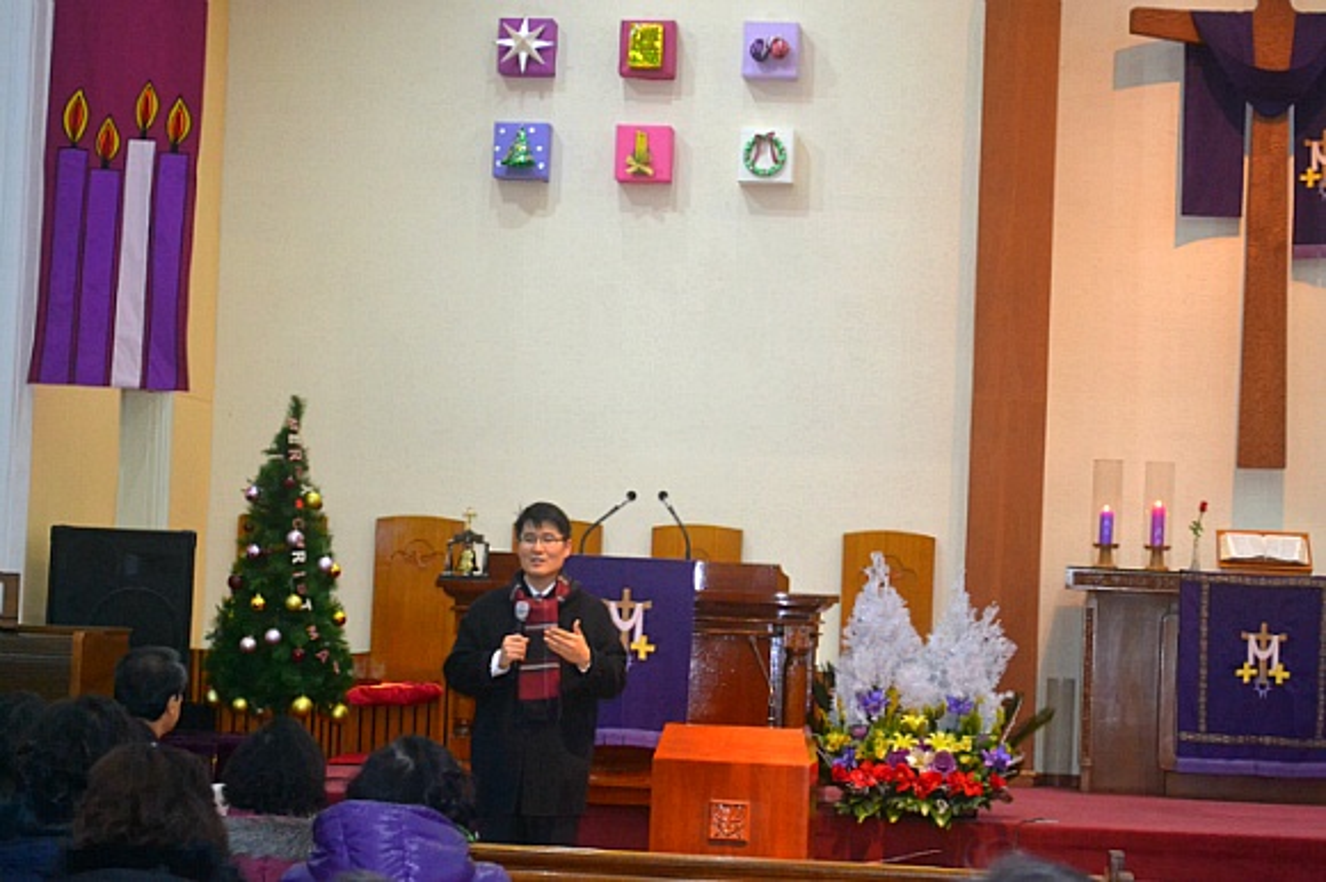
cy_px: 441
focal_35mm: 82
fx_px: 3037
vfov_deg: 16.5
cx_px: 663
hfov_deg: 24.6
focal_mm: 55
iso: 2500
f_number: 5.6
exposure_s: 1/60
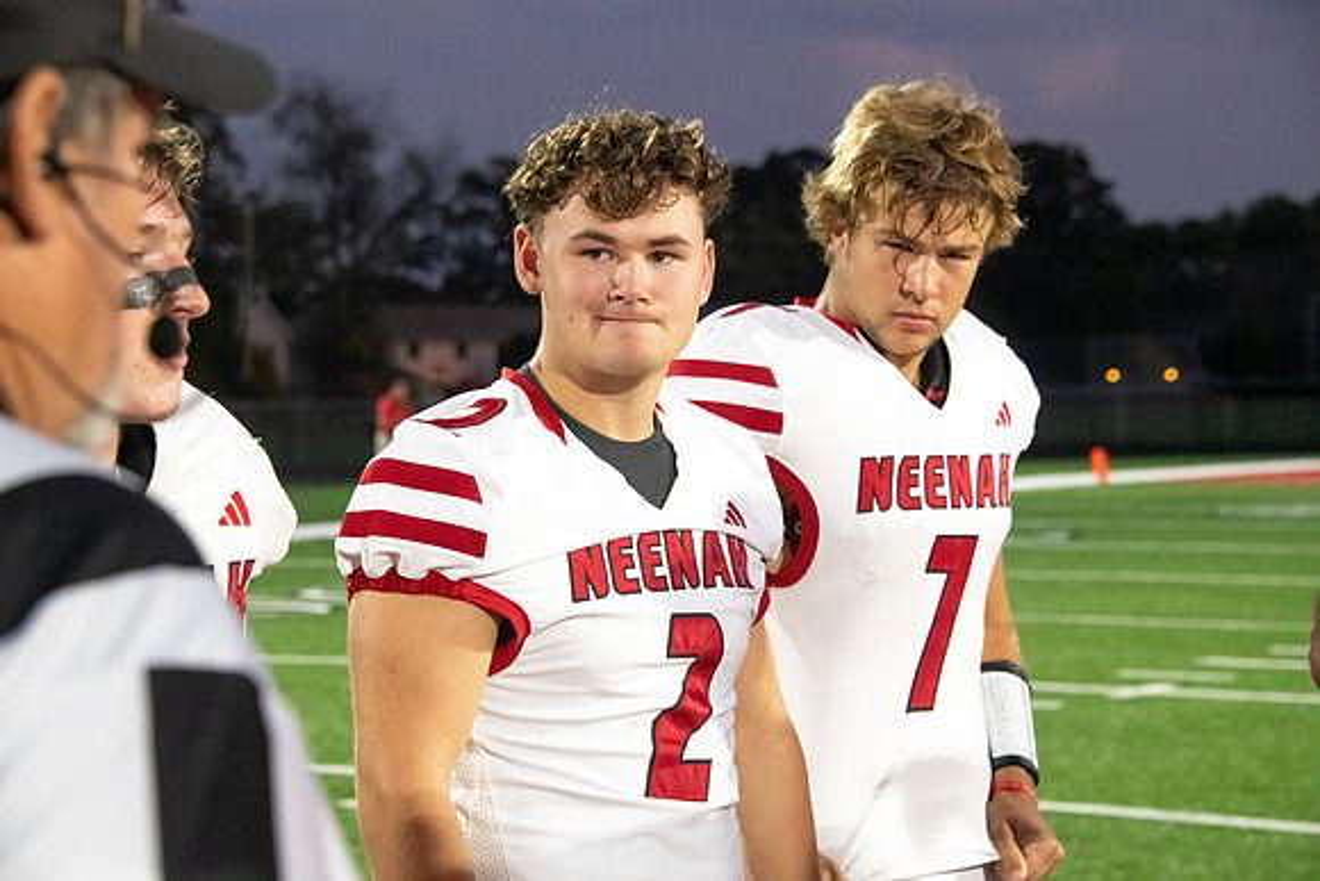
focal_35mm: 100
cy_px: 440
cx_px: 660
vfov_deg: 13.7
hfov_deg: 20.4
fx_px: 3667
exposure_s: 1/320
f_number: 7.1
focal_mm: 100
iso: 10000
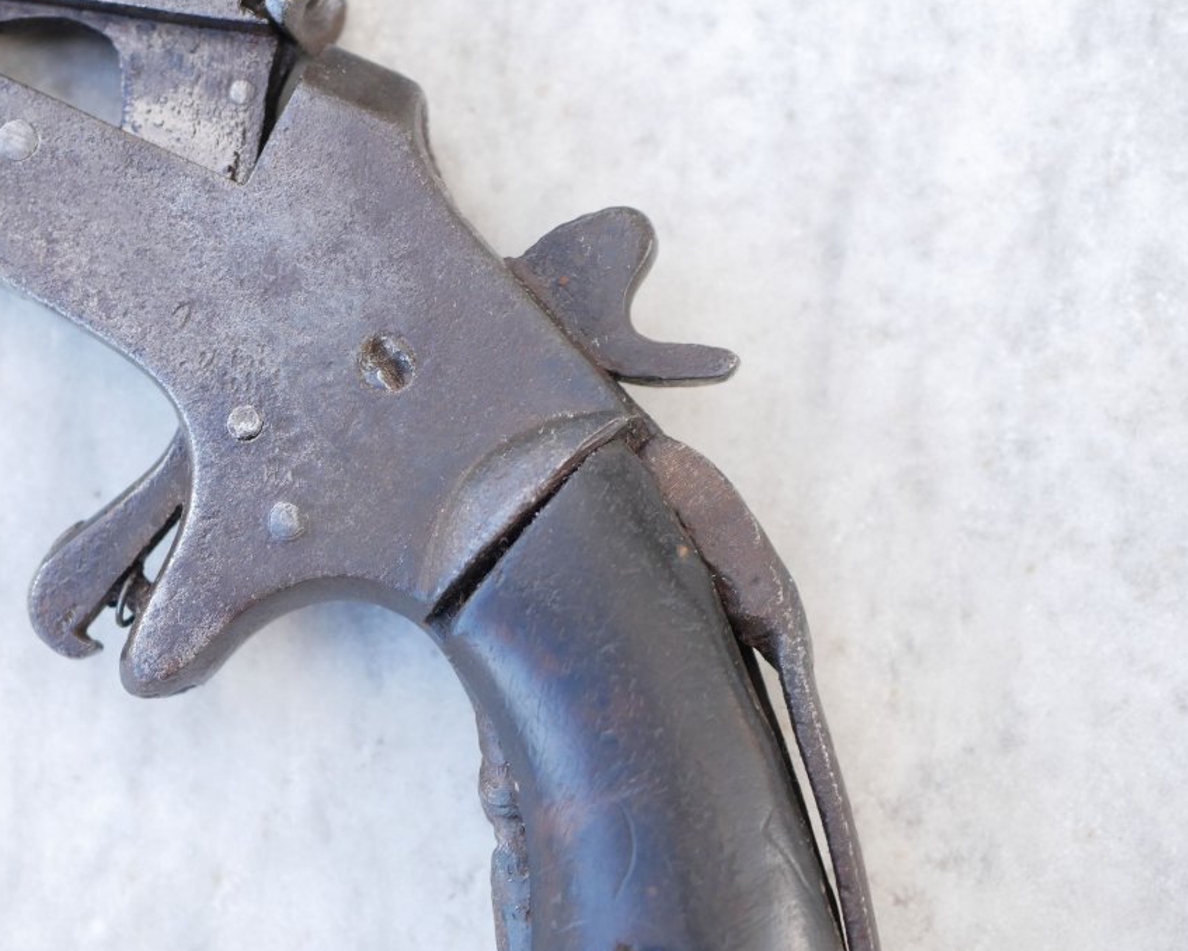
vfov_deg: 18.5
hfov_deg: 22.9
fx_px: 2919
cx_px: 358
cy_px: 392
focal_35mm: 83
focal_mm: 30
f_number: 3.5
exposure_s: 1/125
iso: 500
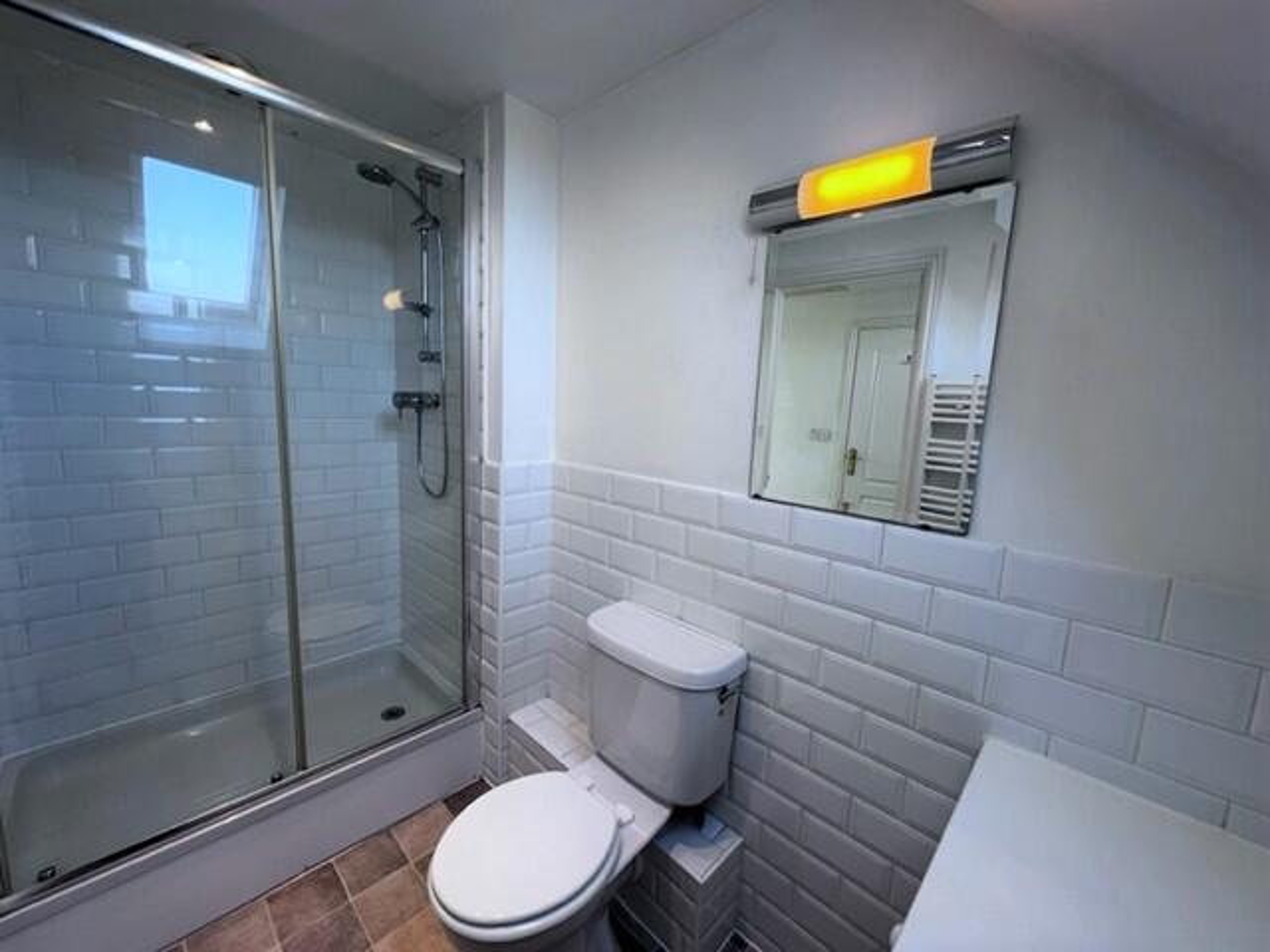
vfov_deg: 89.9
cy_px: 476
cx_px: 635
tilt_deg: -8.6
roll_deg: -2.3
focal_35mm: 13
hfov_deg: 106.2
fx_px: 477
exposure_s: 1/100
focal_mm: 1.57
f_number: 1.8
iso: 50
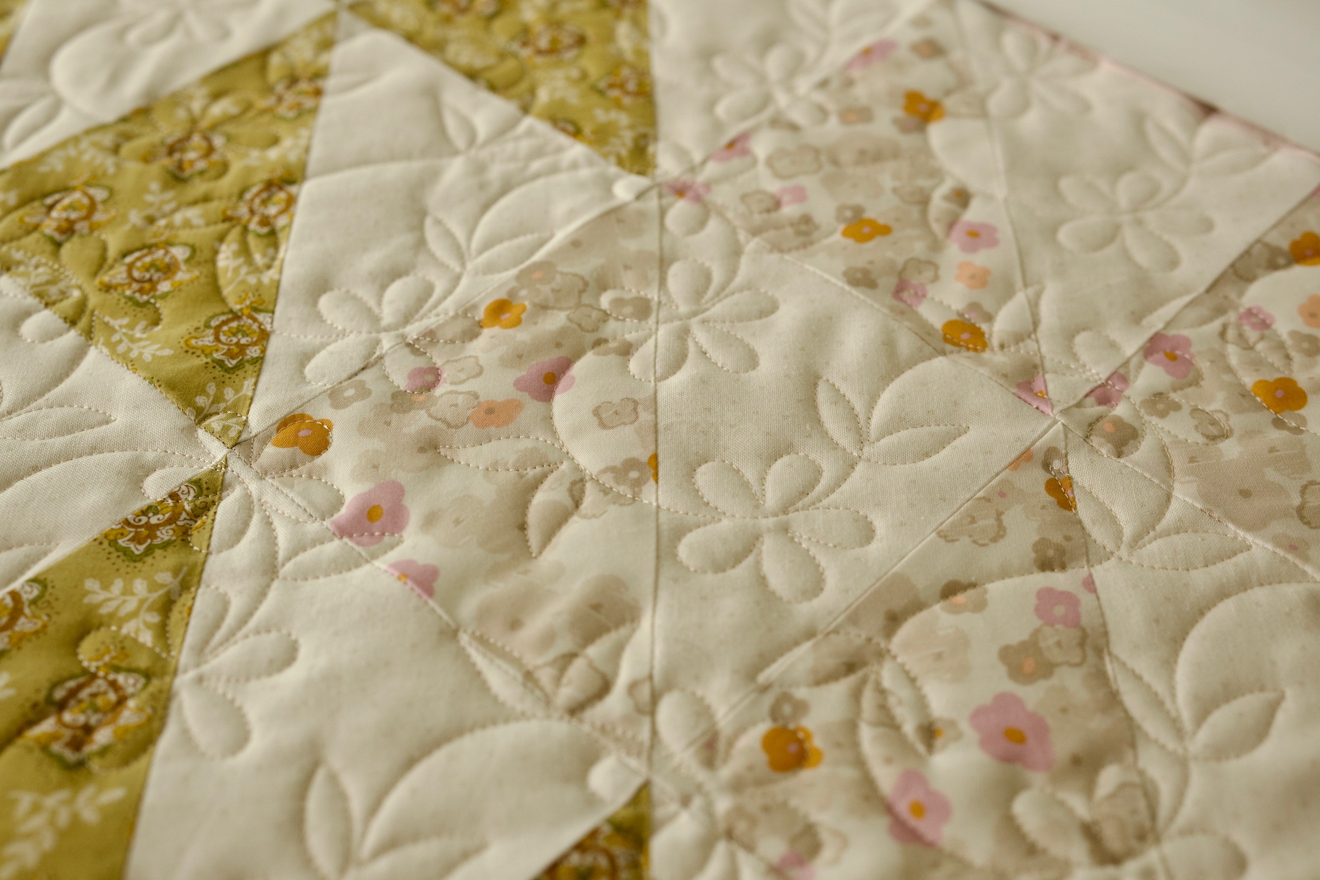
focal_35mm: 40
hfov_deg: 47.9
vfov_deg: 33.0
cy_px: 440
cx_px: 660
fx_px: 1485
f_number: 3.2
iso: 400
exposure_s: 1/160
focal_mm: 27
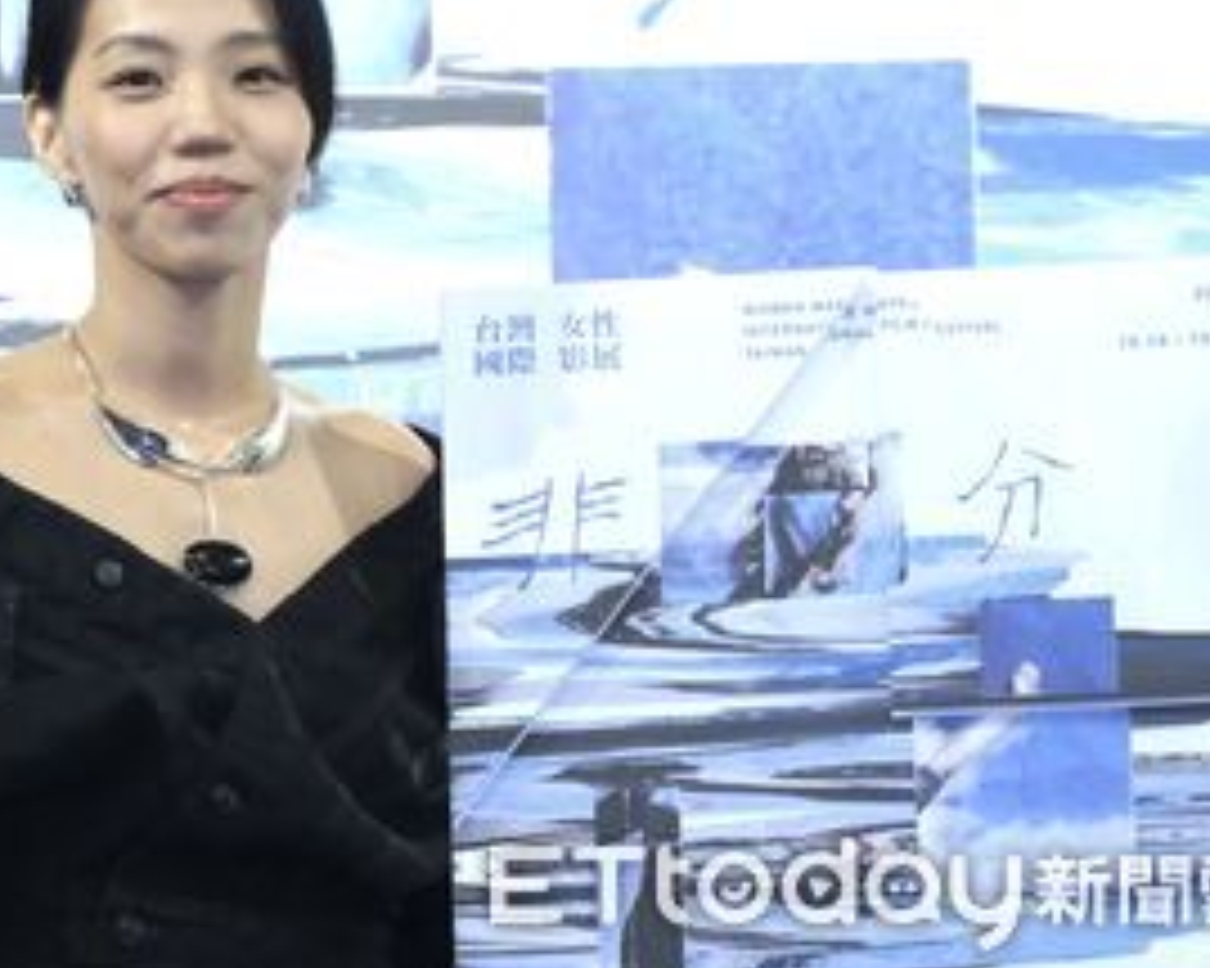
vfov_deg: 13.3
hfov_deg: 16.5
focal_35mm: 116
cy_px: 376
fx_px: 4153
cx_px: 409
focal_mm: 55
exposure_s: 1/200
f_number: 3.6
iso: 3200
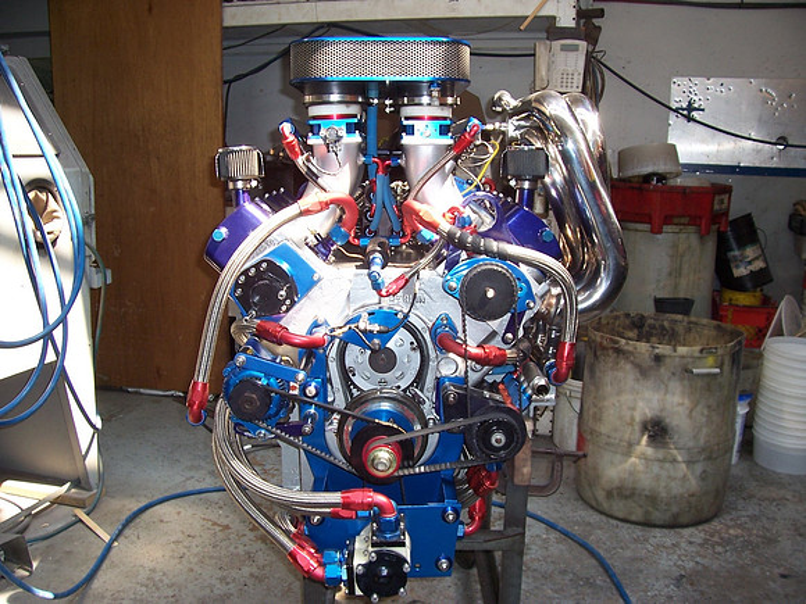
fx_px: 792
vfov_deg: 41.8
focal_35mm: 34
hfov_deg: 54.0
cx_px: 403
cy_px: 302
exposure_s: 1/60
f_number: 2.7
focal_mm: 5.6
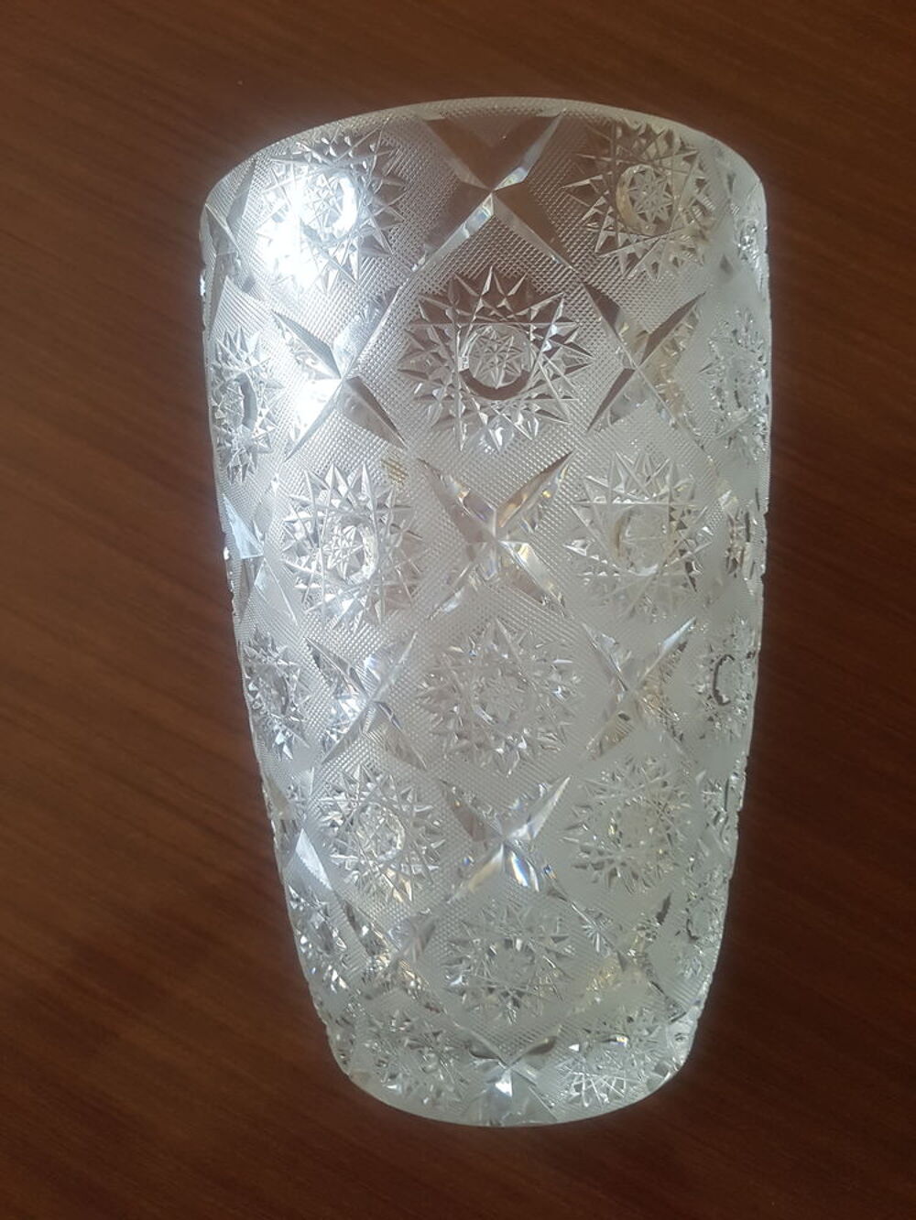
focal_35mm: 26
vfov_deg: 67.3
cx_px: 458
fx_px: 917
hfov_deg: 53.1
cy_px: 610
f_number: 1.7
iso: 125
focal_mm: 4.2
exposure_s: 1/24
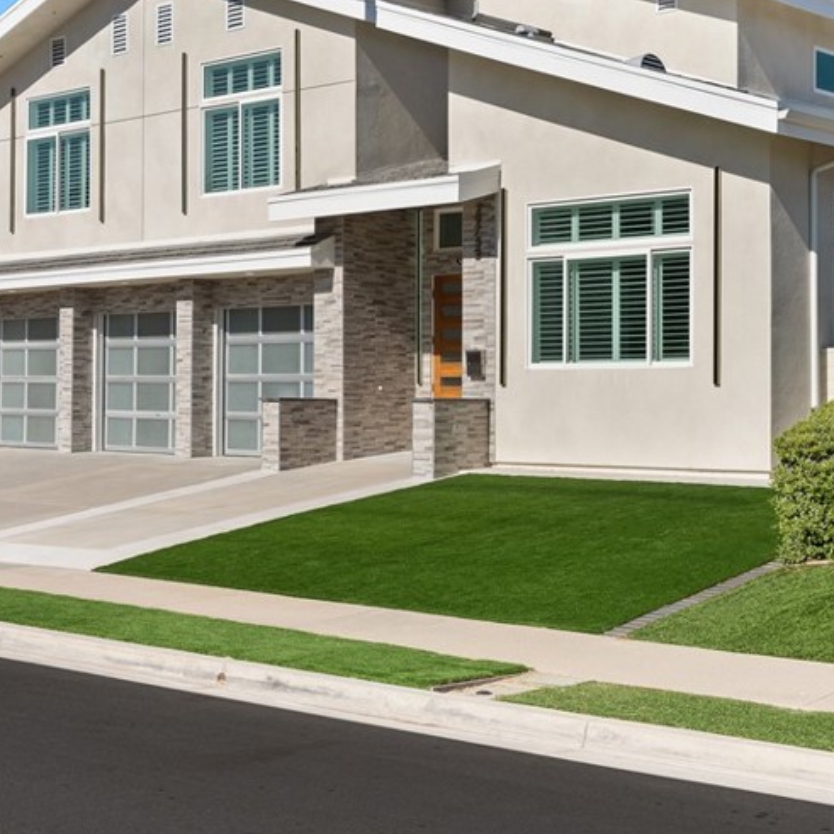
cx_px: 477
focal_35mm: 62
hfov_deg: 27.7
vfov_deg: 27.6
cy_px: 298
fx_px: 1690
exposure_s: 1/640
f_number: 9
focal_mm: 35
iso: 640
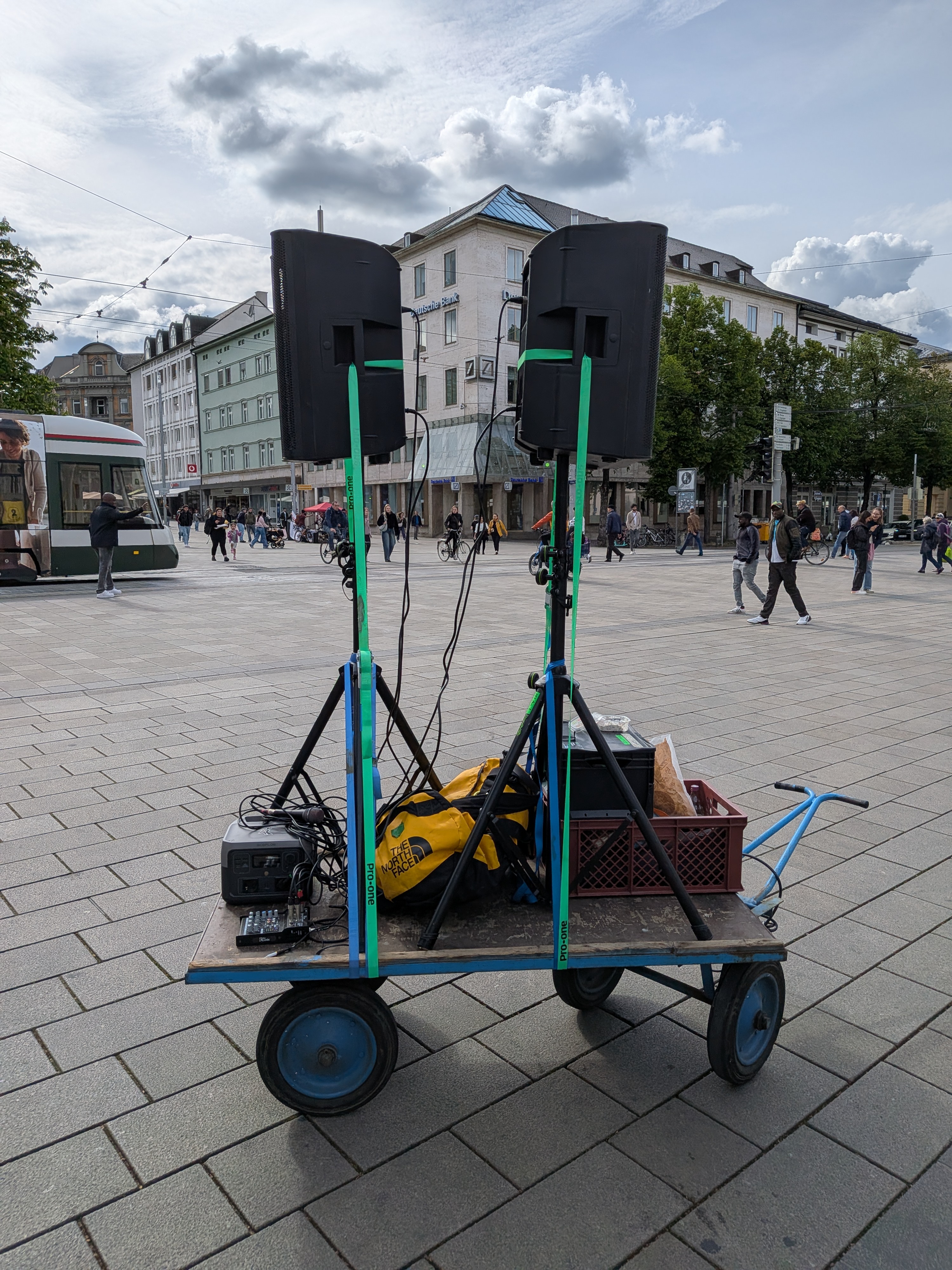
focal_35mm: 24
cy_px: 635
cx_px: 476
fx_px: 880
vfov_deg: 71.6
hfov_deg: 56.8
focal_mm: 4.53
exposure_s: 1/3195
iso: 28
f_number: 1.7
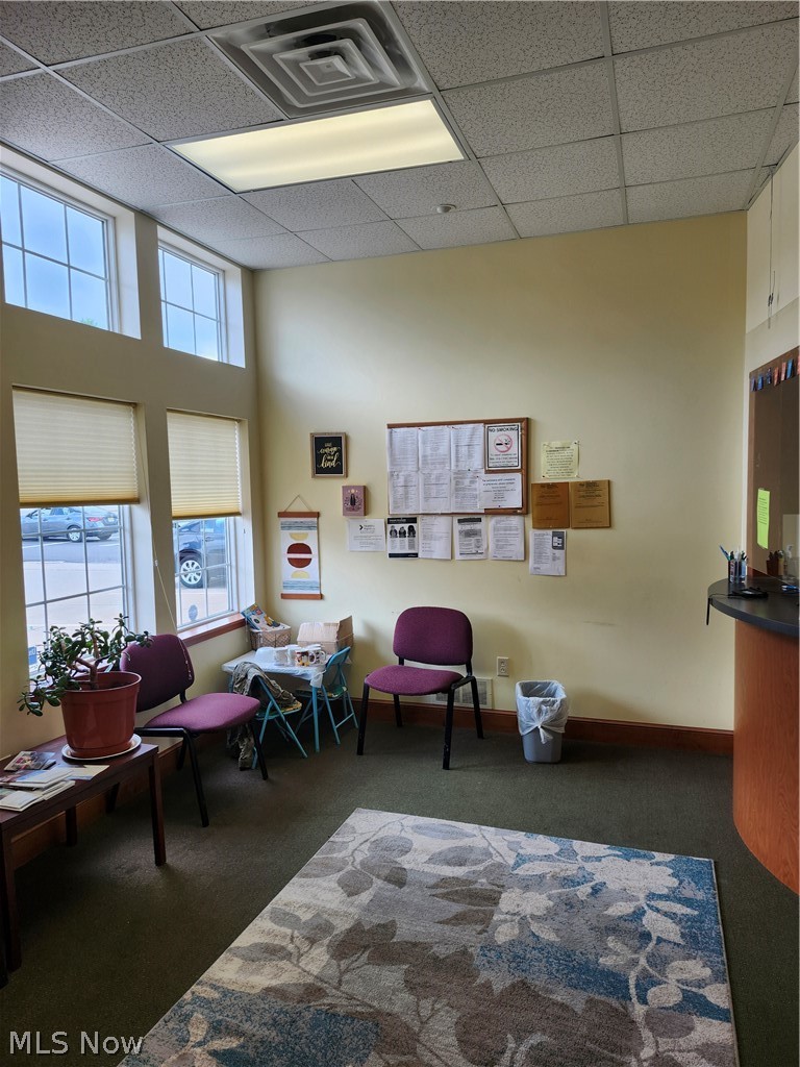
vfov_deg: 73.9
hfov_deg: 58.9
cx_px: 400
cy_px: 534
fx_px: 709
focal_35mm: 23
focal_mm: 5.54
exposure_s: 1/120
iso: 40
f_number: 1.8
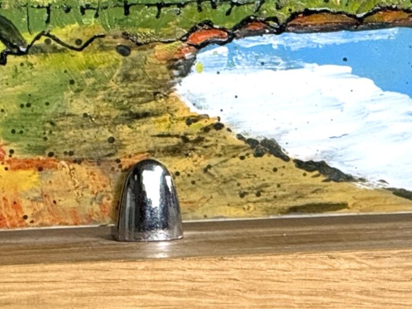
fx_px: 5475
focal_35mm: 460
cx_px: 454
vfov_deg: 3.2
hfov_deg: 4.3
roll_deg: +0.0
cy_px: 76
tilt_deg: -8.2
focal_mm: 15.66
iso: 250
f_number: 2.8
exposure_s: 1/99
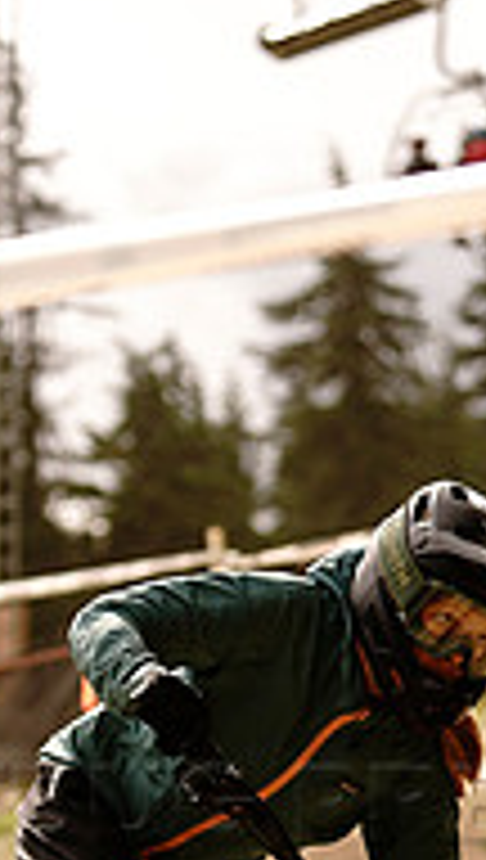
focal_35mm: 175
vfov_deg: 12.2
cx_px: 140
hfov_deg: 7.0
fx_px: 3993
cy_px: 783
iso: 125
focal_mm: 71
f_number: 2.8
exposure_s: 1/1250
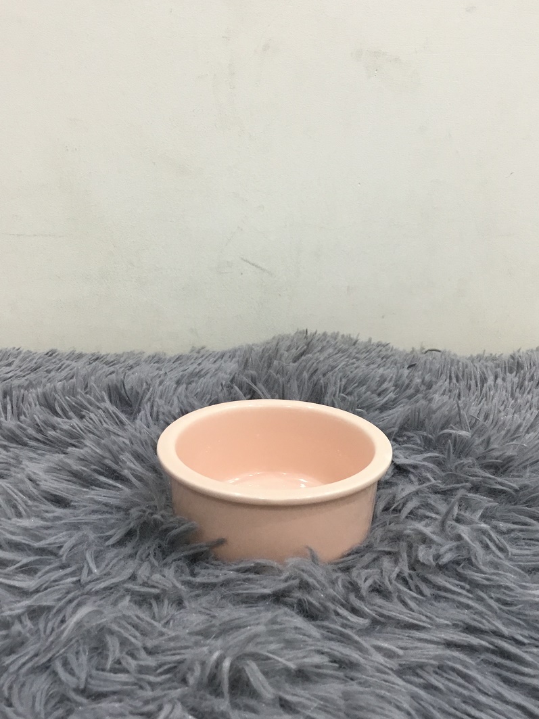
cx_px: 283
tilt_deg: -16.4
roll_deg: +0.2
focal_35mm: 35
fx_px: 727
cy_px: 347
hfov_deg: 40.7
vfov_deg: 52.6
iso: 100
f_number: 2.4
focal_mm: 3.3
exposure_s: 1/33
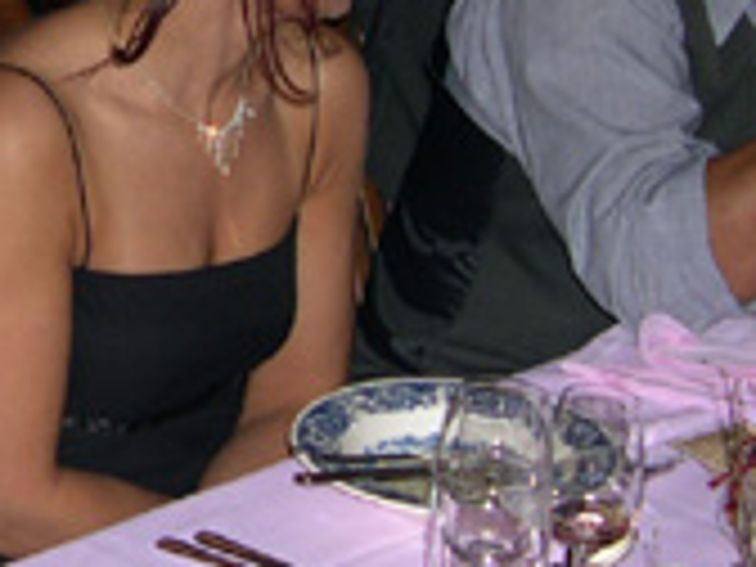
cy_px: 9
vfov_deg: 10.8
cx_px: -176
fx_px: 2970
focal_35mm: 136
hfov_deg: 14.0
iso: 100
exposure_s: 1/60
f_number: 2.8
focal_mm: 8
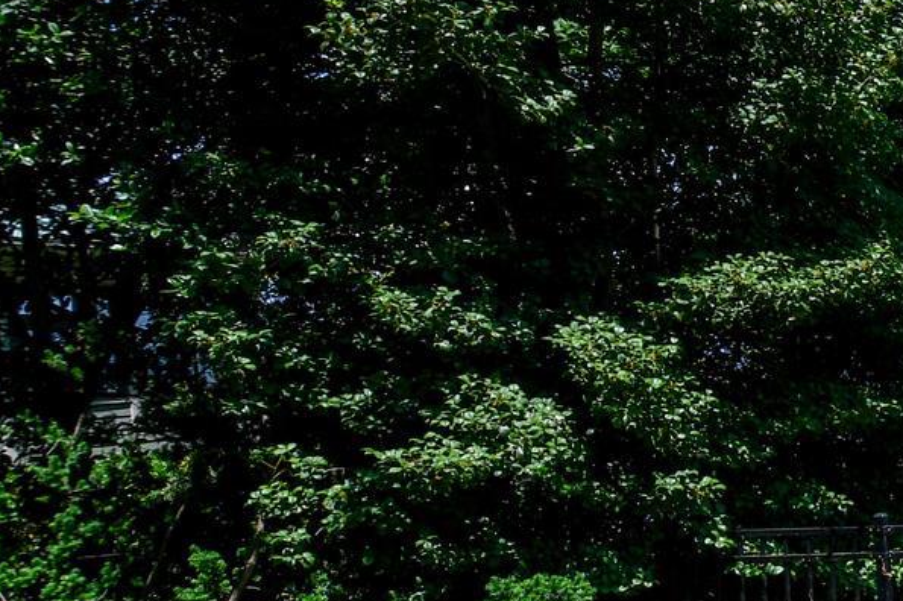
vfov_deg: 21.7
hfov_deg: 23.1
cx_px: 1493
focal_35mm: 62
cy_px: 458
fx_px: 1554
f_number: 8
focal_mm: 12
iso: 100
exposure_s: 1/250
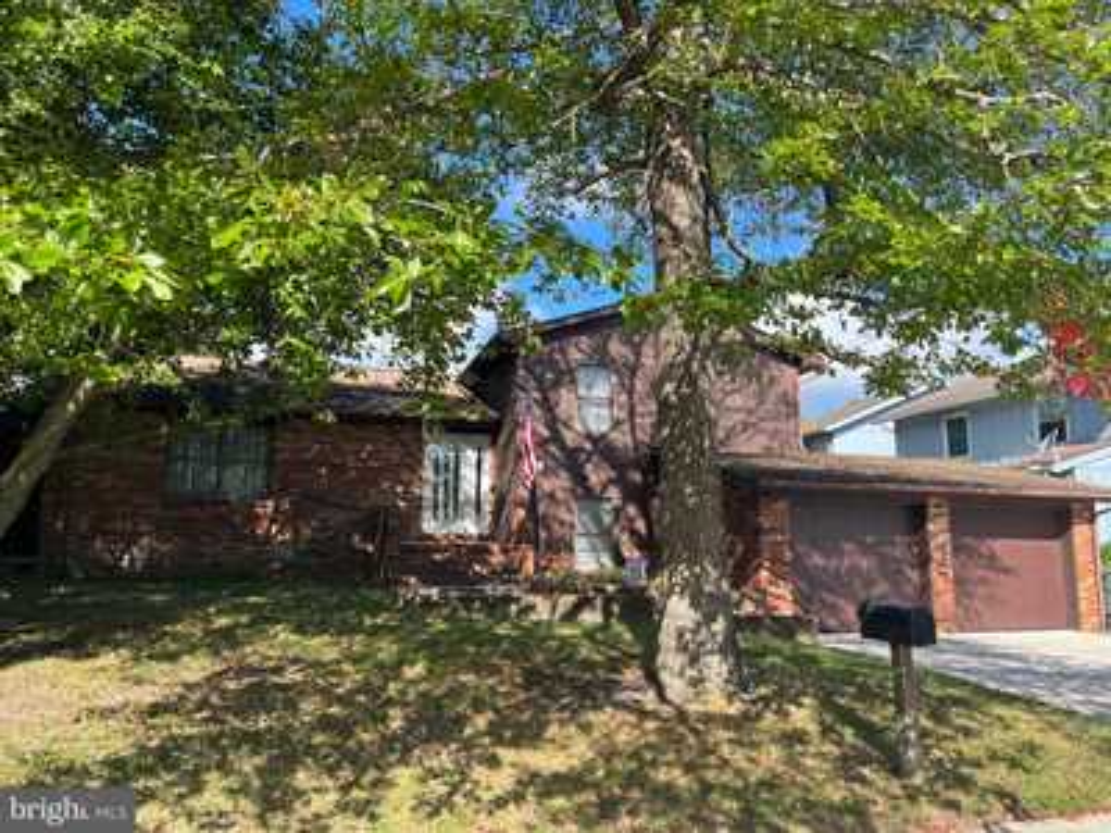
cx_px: 556
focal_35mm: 26
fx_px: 834
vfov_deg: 53.1
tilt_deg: +9.0
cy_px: 416
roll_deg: +0.4
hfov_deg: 67.3
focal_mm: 5.1
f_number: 1.6
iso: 50
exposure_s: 1/1186
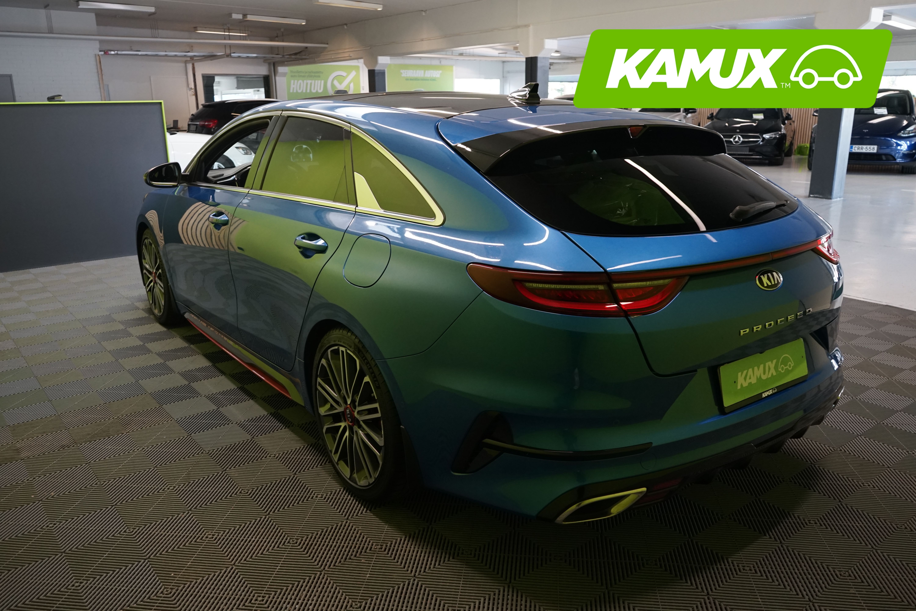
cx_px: 458
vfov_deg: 45.0
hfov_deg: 63.7
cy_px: 306
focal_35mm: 29
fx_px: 738
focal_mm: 29
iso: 1600
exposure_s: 1/30
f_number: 7.1
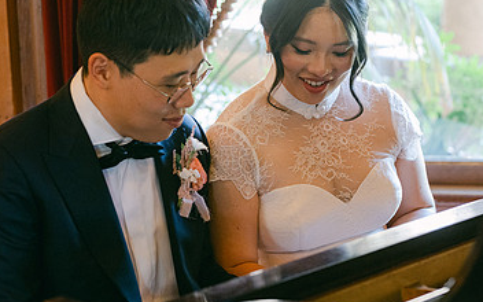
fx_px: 1106
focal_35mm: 84
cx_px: 247
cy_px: 126
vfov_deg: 15.5
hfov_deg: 24.6
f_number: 2.8
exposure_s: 1/125
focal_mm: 50
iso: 1800
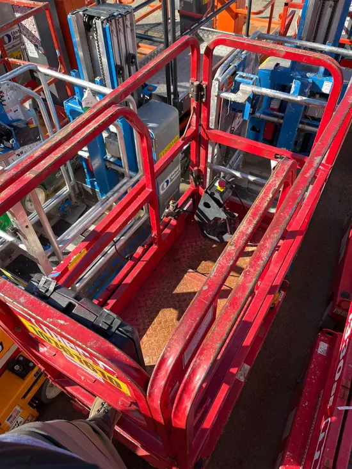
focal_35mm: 26
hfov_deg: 53.1
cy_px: 234
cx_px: 176
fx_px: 352
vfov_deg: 67.3
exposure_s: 1/943
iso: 50
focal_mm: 5.1
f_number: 1.6
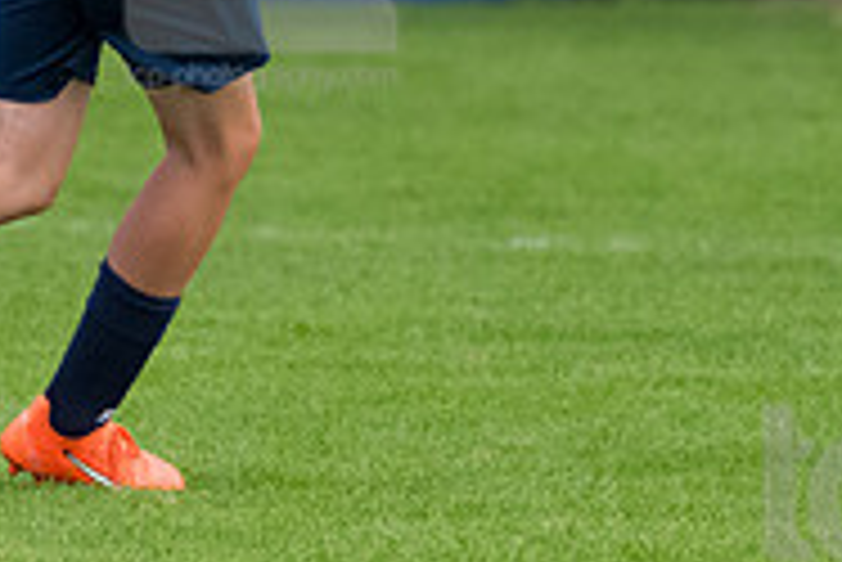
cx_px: 261
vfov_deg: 0.8
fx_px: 39135
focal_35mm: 1672
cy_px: -67
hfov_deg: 1.2
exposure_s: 1/2000
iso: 3200
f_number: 5.6
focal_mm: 360
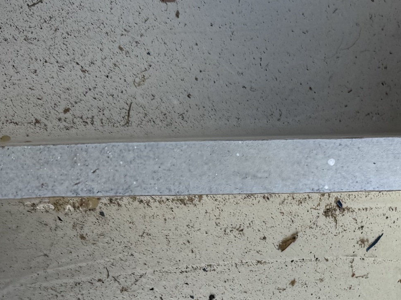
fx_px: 950
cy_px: 391
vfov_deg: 16.9
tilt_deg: -74.8
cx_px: 404
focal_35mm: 82
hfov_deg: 22.9
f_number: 1.78
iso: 80
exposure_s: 1/1076
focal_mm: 6.76
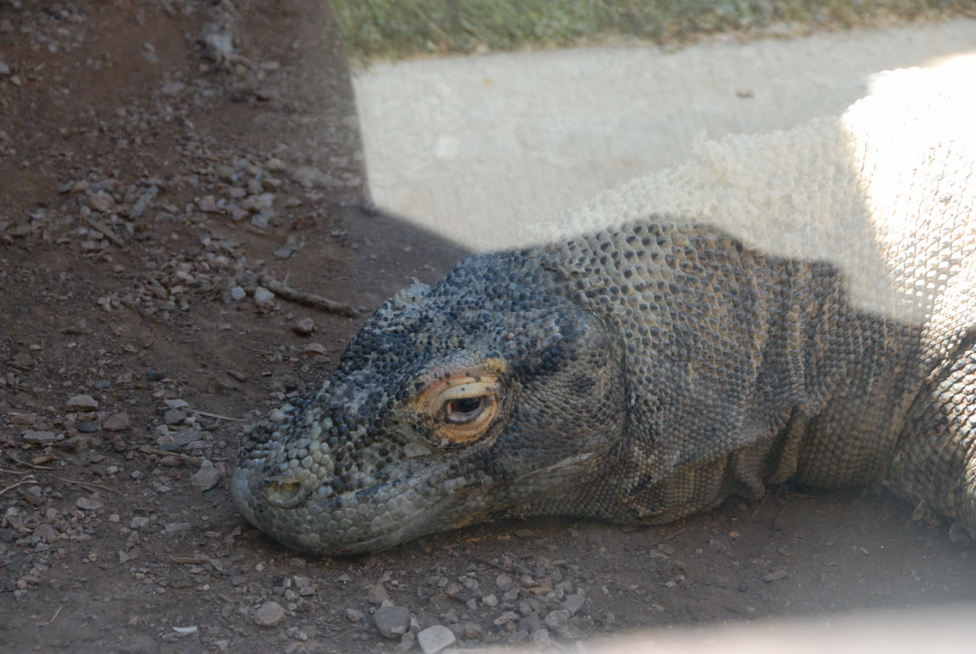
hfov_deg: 14.4
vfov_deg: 9.7
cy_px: 327
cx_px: 488
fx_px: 3868
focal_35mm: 142
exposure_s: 1/320
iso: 1100
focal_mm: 95
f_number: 8
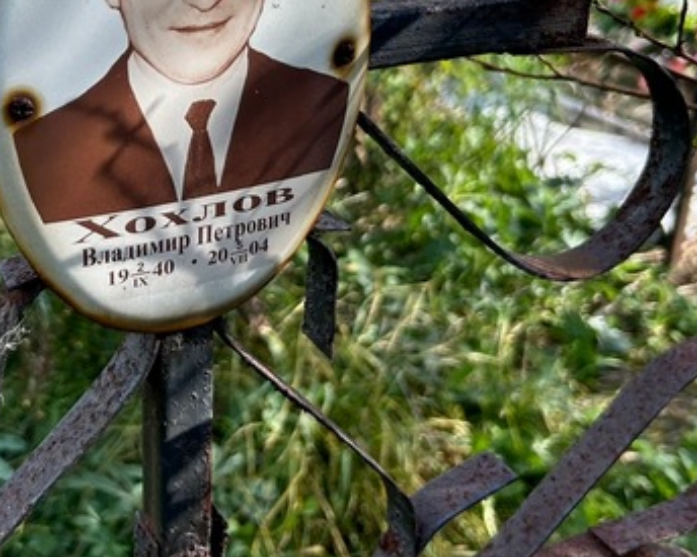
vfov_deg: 25.4
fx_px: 1217
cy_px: 113
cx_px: 172
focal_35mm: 59
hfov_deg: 31.4
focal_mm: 5.7
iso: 50
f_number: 1.5
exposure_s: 1/1326
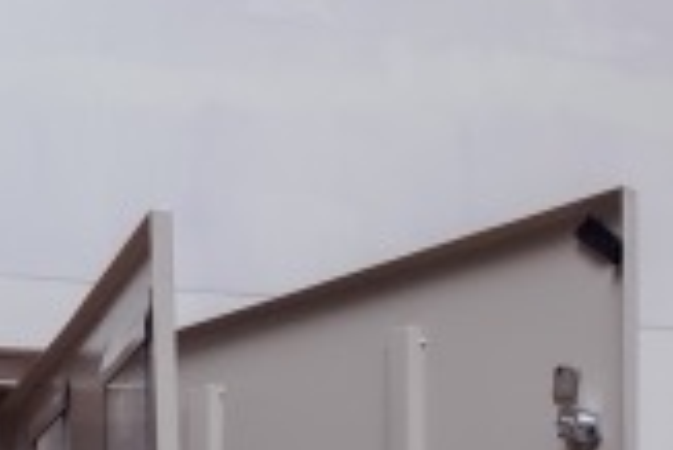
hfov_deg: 17.1
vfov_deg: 10.7
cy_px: 900
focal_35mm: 118
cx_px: 83
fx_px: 2208
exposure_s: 1/160
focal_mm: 24
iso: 1600
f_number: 4
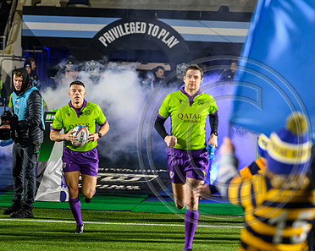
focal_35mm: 192
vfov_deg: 8.0
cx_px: 177
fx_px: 1789
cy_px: 147
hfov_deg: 10.1
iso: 4000
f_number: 2.8
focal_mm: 110
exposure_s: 1/1250
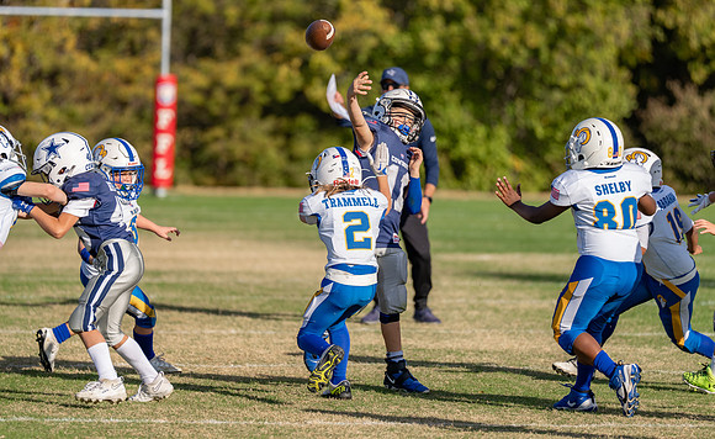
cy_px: 184
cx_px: 331
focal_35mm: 263
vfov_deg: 4.9
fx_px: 5100
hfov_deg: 8.0
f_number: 2.8
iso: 100
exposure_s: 1/2000
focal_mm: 200
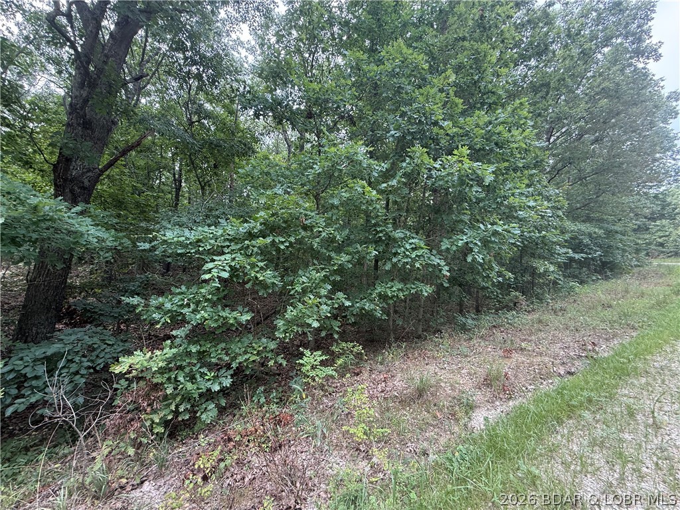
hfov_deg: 102.1
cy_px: 255
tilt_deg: +5.1
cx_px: 340
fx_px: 275
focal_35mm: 14
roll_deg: -3.2
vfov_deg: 85.7
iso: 64
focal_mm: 2.22
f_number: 2.2
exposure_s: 1/103
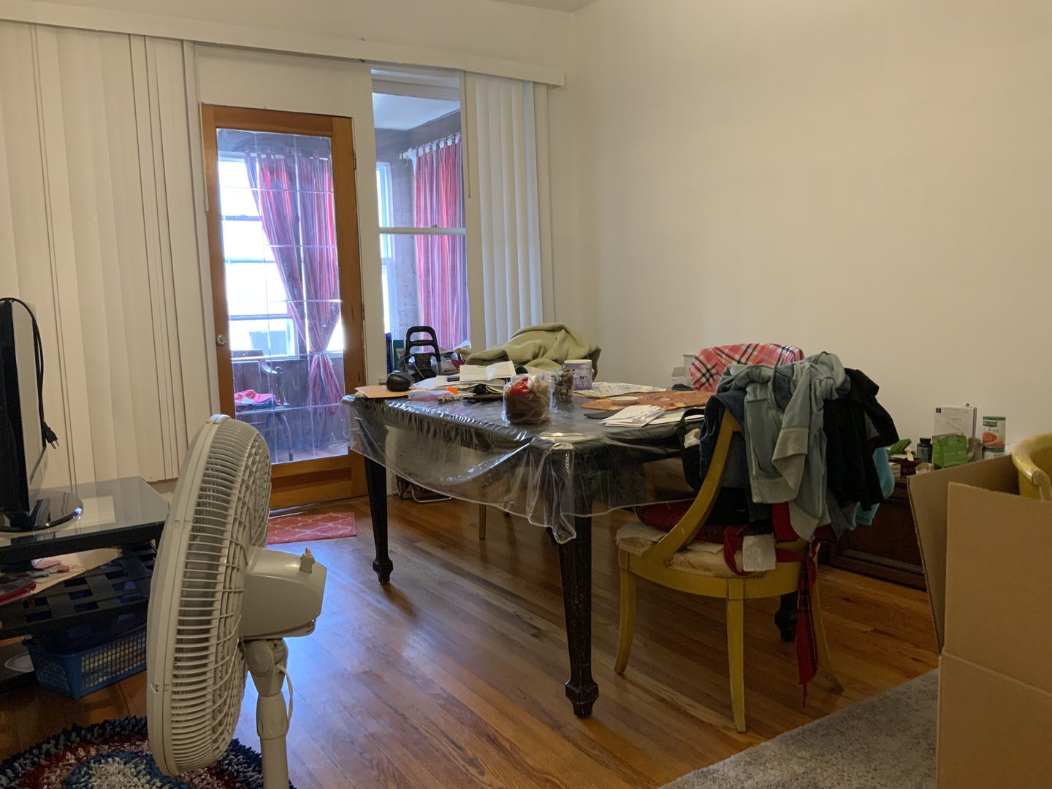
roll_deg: +2.0
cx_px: 526
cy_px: 394
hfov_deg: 61.7
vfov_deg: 48.2
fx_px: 881
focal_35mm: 29
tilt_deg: -7.1
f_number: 1.8
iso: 200
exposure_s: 1/60
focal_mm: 3
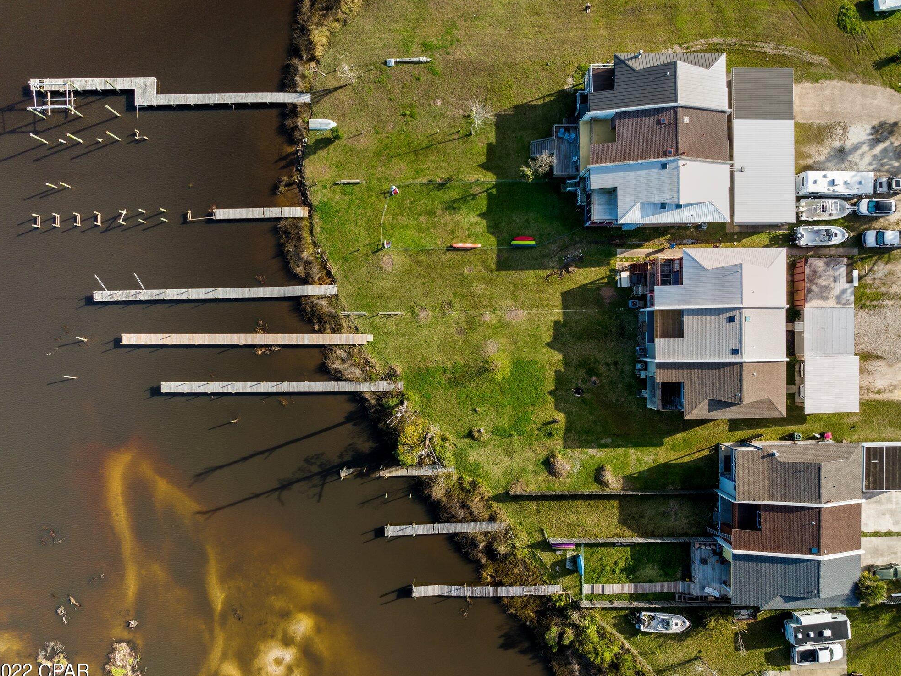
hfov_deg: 69.4
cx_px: 443
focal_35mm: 25
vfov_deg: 54.9
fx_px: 651
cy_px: 351
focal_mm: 12.29
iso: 100
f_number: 4
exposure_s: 1/240
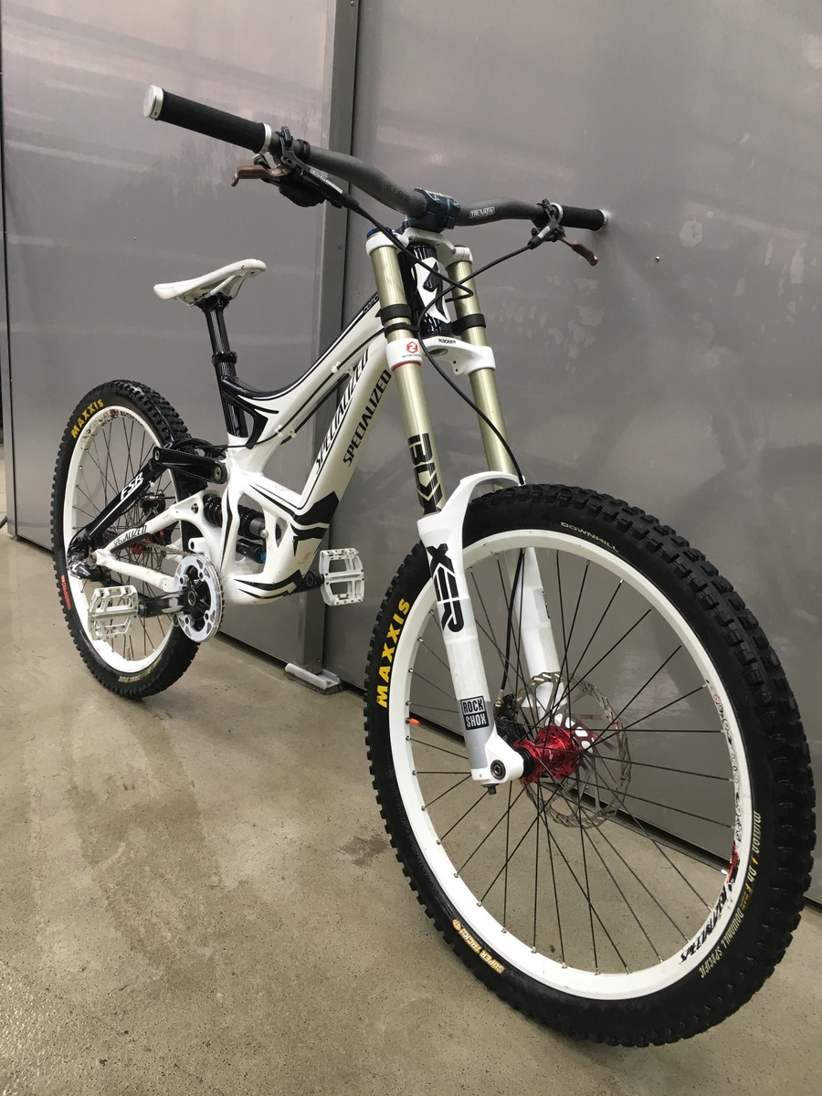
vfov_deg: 61.7
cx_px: 411
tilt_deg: -14.7
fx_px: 918
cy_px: 548
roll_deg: -3.5
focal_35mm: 29
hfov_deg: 48.2
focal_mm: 4.15
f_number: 2.2
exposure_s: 1/33
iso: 50
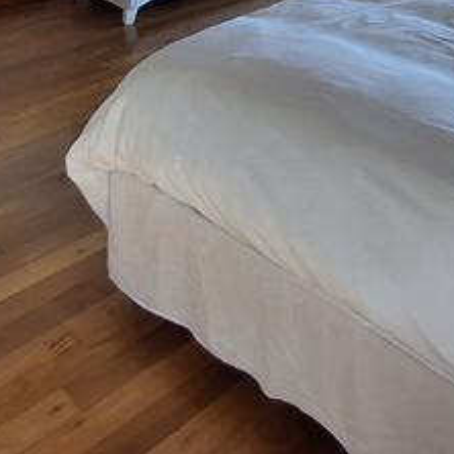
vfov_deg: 28.0
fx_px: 757
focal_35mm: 51
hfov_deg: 32.6
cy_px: -127
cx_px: 352
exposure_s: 1/204
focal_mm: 1.64
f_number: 2.2
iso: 40
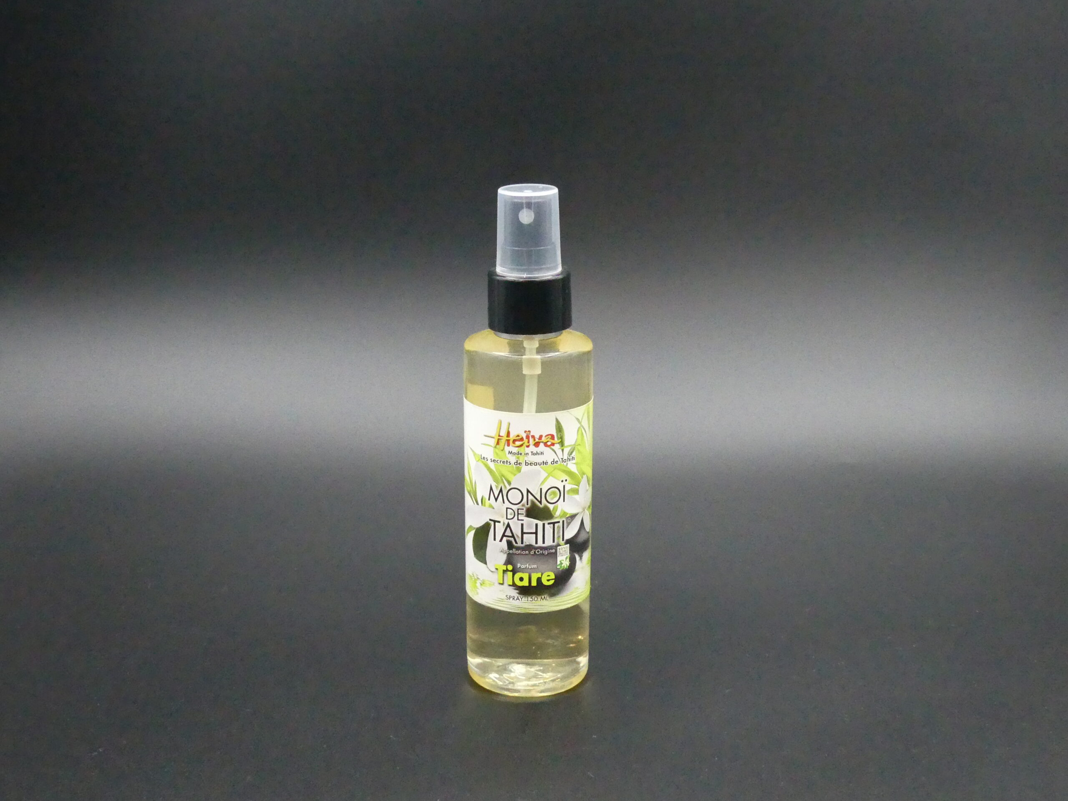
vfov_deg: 32.2
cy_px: 400
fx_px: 1388
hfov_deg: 42.1
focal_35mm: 45
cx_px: 534
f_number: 2.8
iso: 3200
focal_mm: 8.1
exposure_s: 1/60
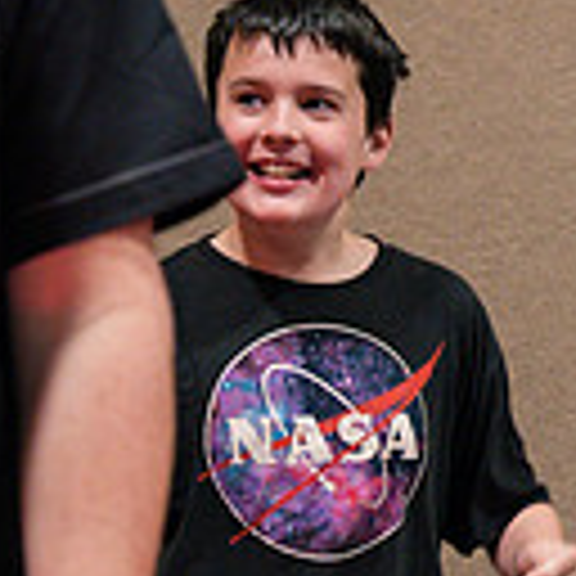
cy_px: 277
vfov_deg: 6.5
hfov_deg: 6.4
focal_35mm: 269
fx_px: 5064
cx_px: 846
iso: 2500
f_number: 2.8
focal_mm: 70
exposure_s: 1/320
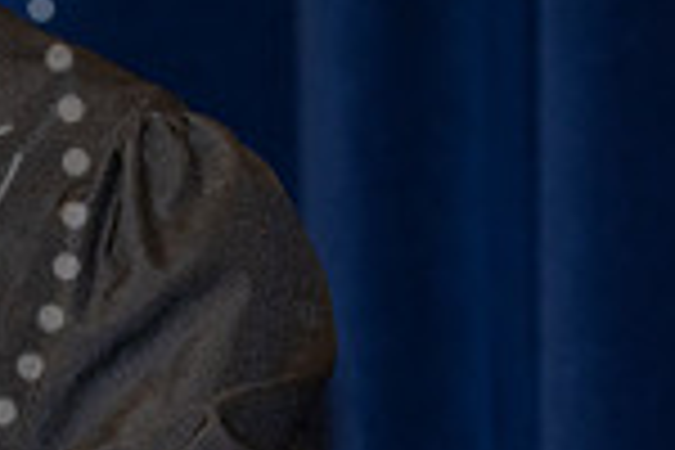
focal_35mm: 961
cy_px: 283
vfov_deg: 1.4
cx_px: -574
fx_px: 18017
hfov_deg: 2.1
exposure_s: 1/80
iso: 1000
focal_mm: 200
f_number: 5.6
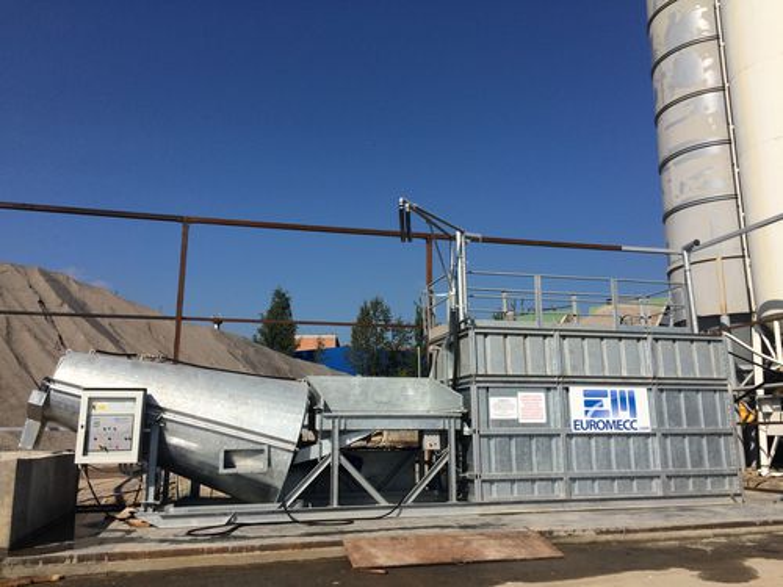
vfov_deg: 48.2
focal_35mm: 29
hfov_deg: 61.7
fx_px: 656
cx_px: 392
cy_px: 294
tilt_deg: +9.1
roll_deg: +0.3
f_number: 2.2
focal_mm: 4.15
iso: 32
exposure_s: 1/3731
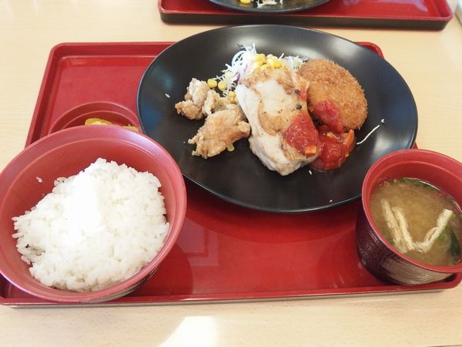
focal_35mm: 35
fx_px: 467
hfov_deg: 52.6
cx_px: 231
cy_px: 174
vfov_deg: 40.7
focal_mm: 6.2
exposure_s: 1/40
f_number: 2.8
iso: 640
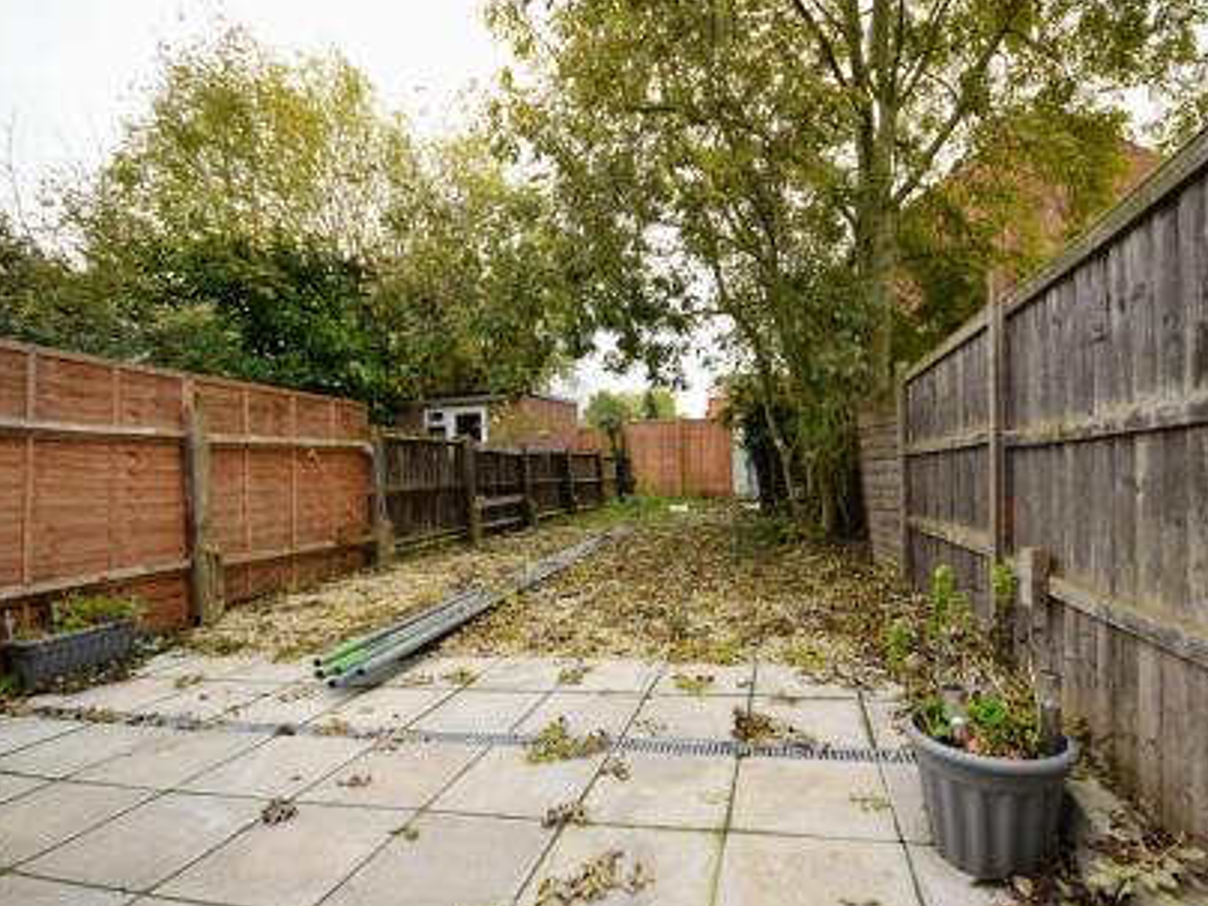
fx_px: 593
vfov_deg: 74.7
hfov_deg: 90.6
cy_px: 444
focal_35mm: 17
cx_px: 676
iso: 450
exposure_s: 1/125
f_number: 5.6
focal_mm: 10
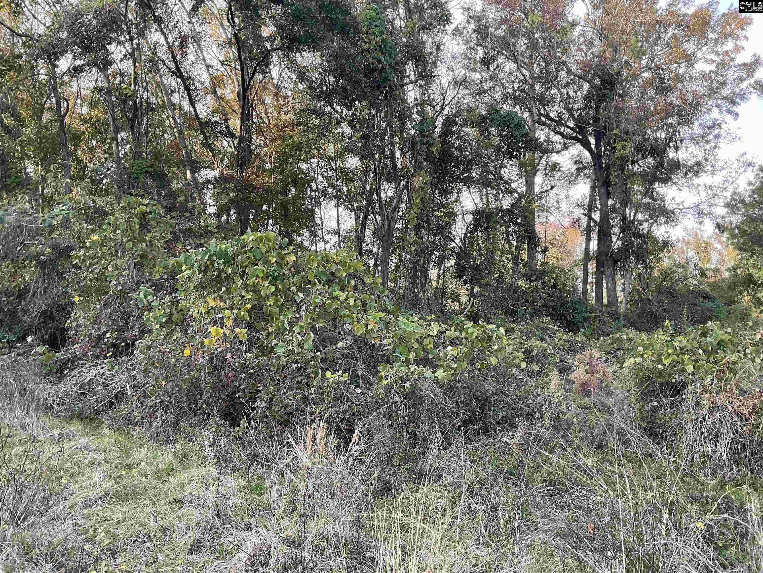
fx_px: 639
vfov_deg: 48.2
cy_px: 286
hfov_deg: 61.7
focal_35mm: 29
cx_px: 382
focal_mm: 3
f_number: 1.8
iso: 25
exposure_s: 1/122
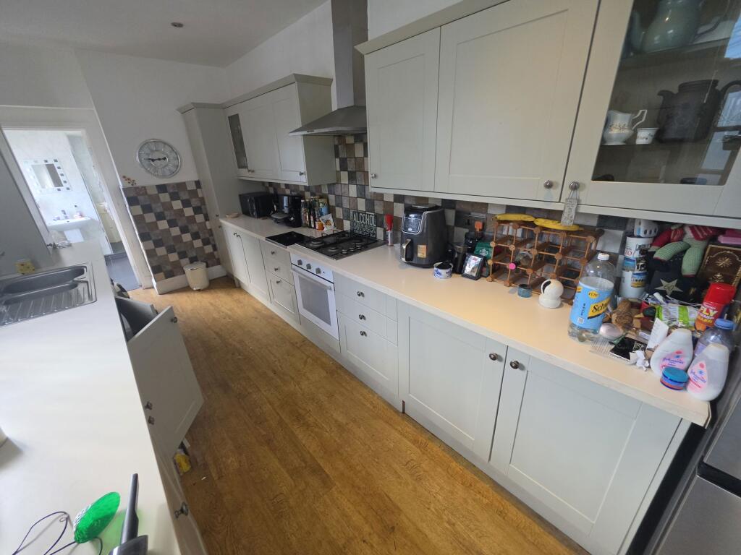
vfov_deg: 89.9
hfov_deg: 106.2
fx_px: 278
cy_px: 278
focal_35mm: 13
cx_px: 370
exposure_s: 1/120
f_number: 1.9
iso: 250
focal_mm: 2.2
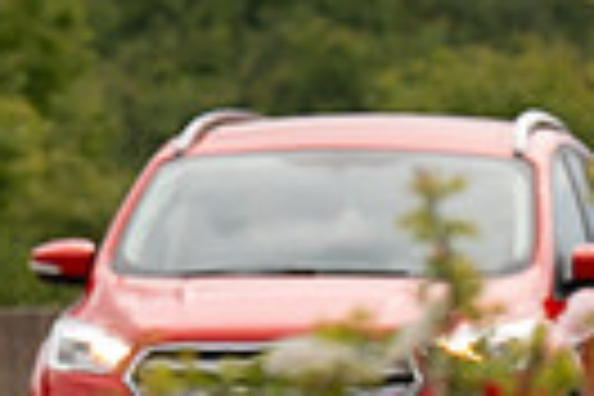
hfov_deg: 1.5
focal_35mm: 1358
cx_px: -175
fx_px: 22405
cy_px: 328
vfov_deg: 1.0
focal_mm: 114
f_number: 4
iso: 125
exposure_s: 1/800
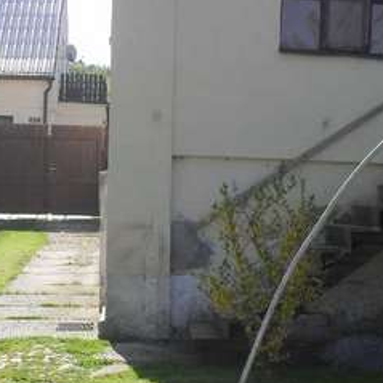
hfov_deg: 20.8
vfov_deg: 20.4
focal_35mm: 83
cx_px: 261
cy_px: 353
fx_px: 1039
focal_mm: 6.3
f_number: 8.4
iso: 100
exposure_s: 1/125
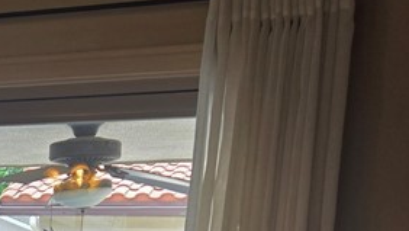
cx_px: -202
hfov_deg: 20.2
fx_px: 987
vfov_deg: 12.2
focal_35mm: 91
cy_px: 424
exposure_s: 1/146
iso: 25
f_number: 1.8
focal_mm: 5.4
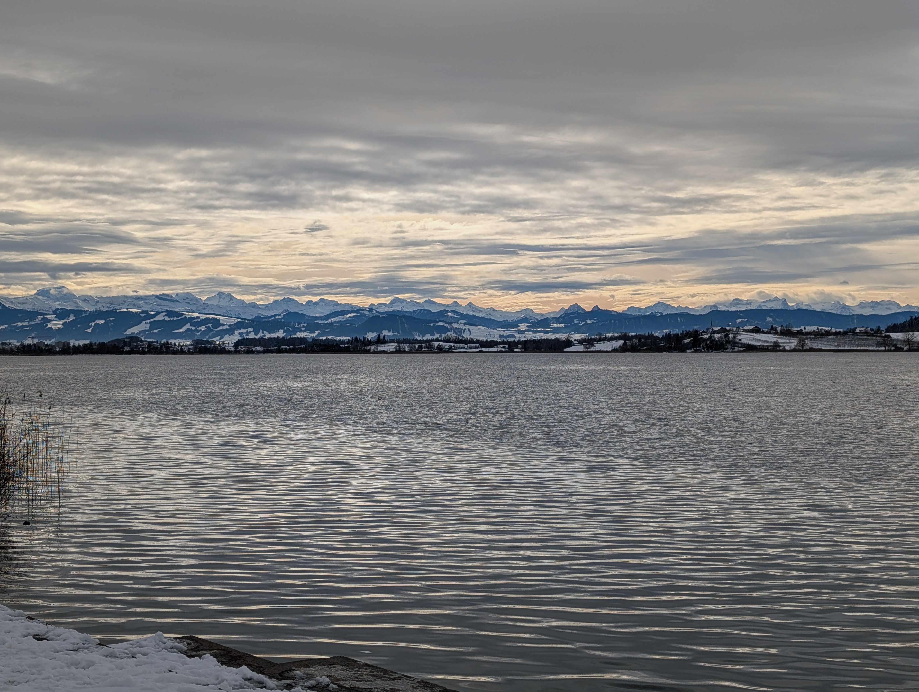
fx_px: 1303
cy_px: 346
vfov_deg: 29.7
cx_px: 460
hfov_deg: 38.9
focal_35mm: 49
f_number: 1.7
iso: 22
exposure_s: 1/3968
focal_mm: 6.9
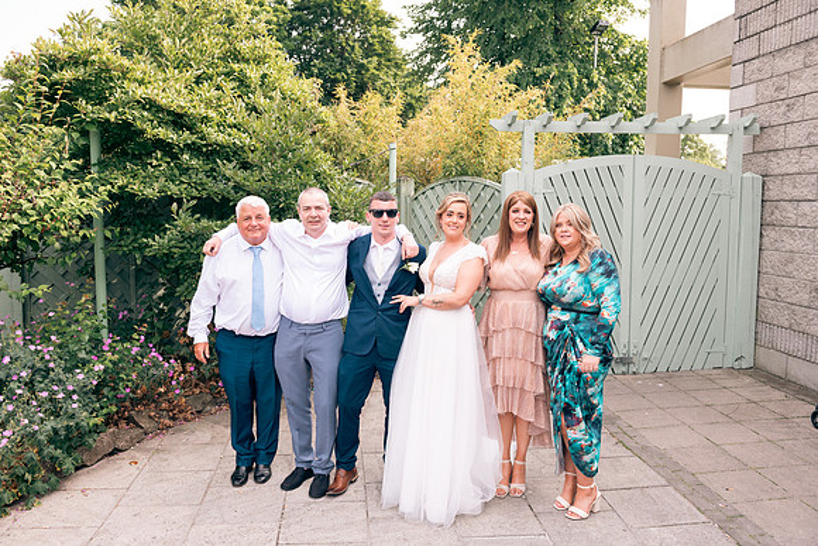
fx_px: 659
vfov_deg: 45.0
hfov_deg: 63.6
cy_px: 273
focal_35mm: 29
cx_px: 409
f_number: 6.3
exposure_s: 1/160
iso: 160
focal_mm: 29
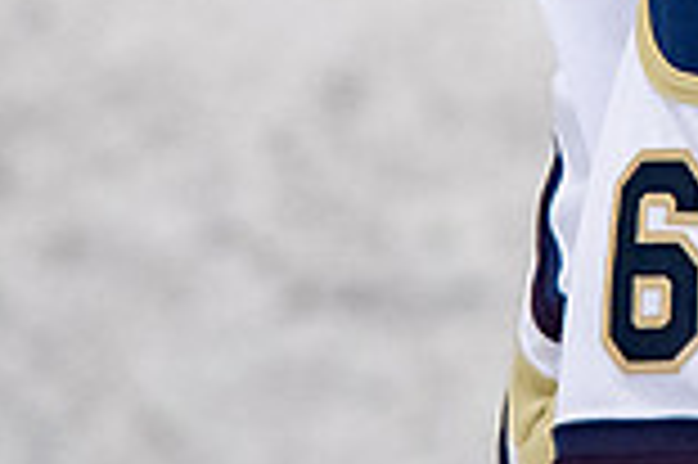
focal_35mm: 1758
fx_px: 34049
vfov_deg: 0.8
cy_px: -339
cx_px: 1092
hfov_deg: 1.2
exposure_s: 1/800
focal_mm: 200
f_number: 3.5
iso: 2000
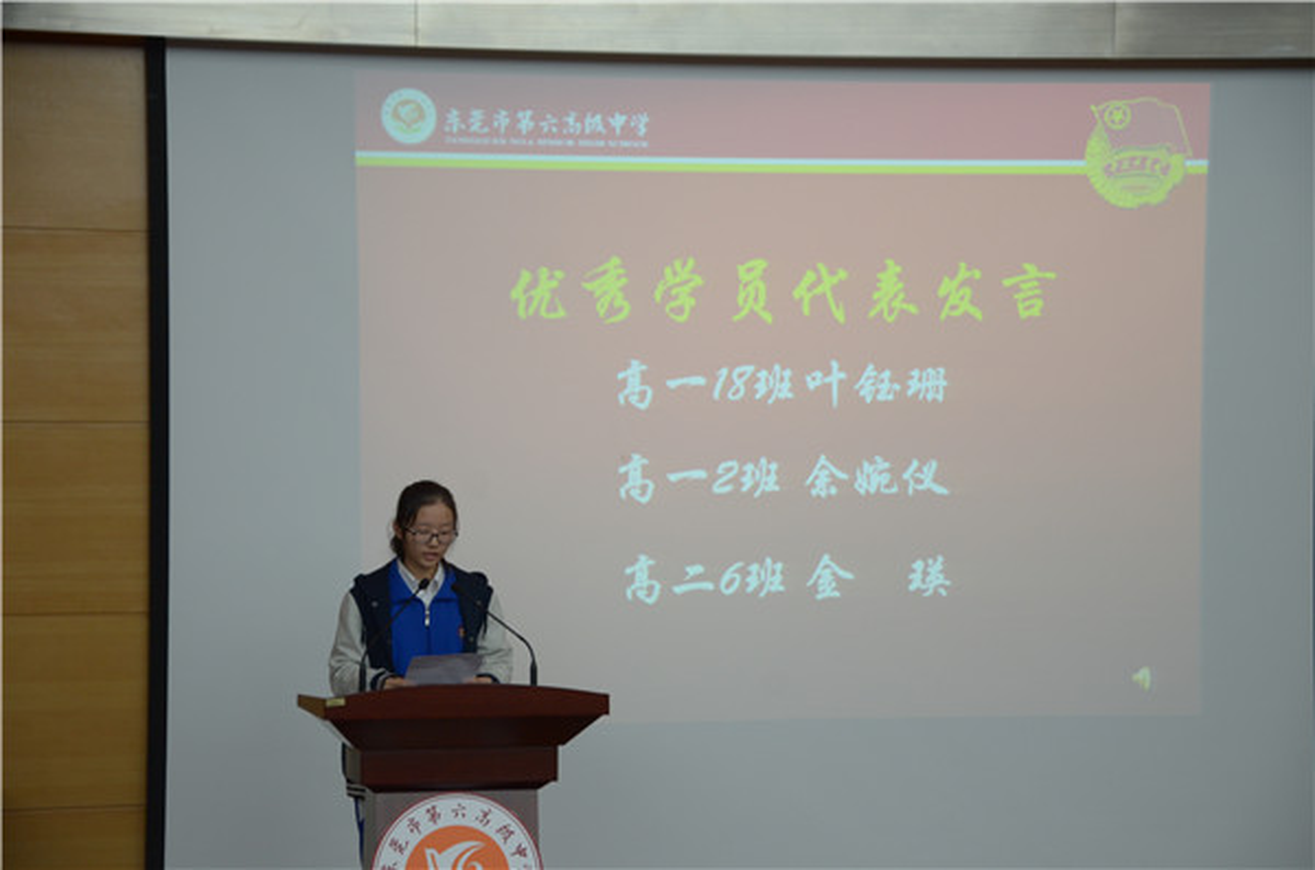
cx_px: 658
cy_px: 435
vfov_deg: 12.1
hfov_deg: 18.2
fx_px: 4100
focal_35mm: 112
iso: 640
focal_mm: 75
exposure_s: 1/40
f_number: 5.6
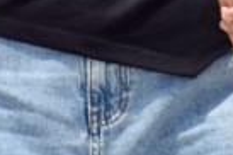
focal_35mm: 1729
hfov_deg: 1.2
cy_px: -300
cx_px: 282
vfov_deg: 0.8
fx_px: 11179
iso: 250
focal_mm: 175
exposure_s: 1/500
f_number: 6.3
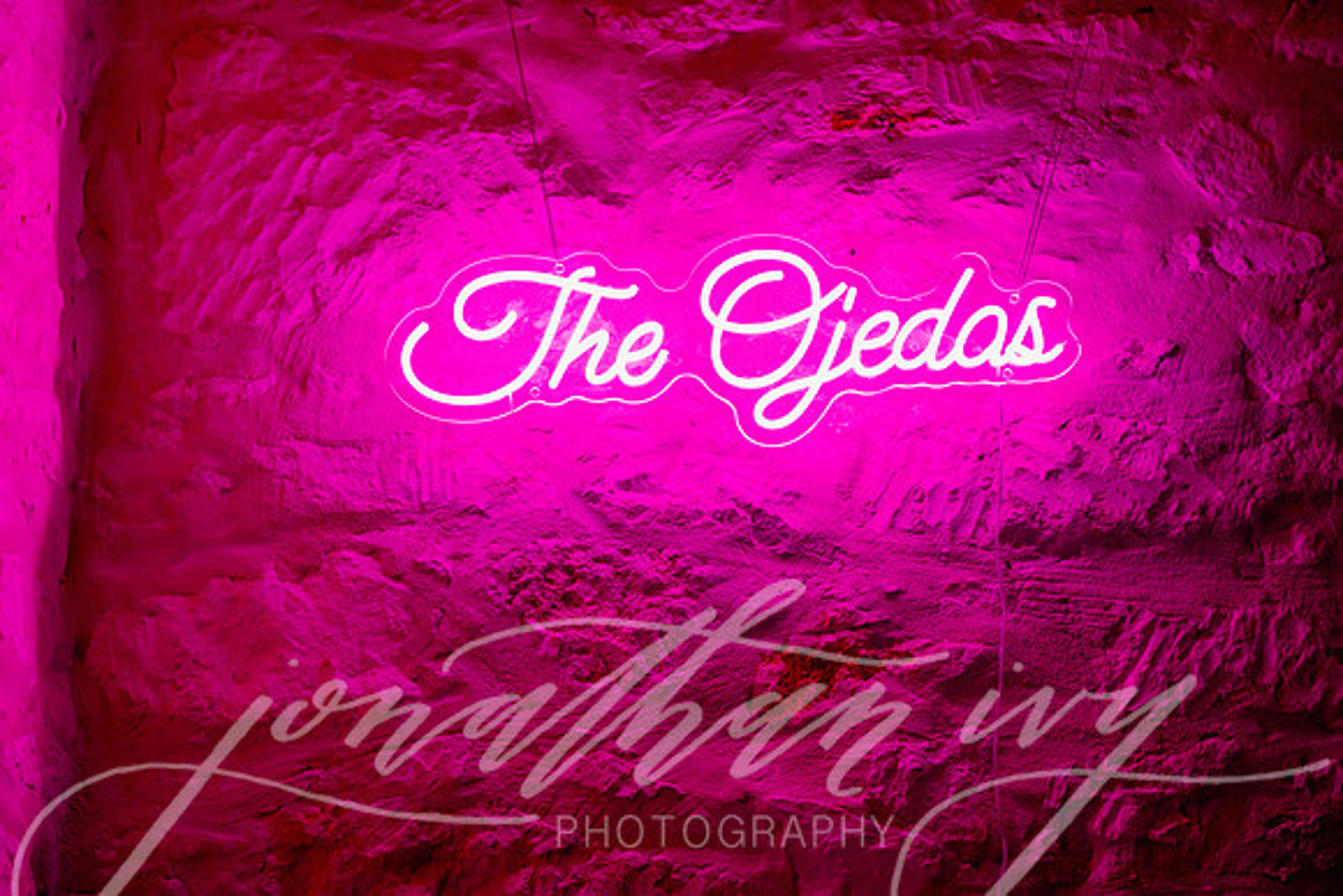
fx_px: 2612
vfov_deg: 19.5
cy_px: 448
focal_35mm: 70
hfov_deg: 28.8
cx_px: 672
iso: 1250
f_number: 3.5
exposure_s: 1/320
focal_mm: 70
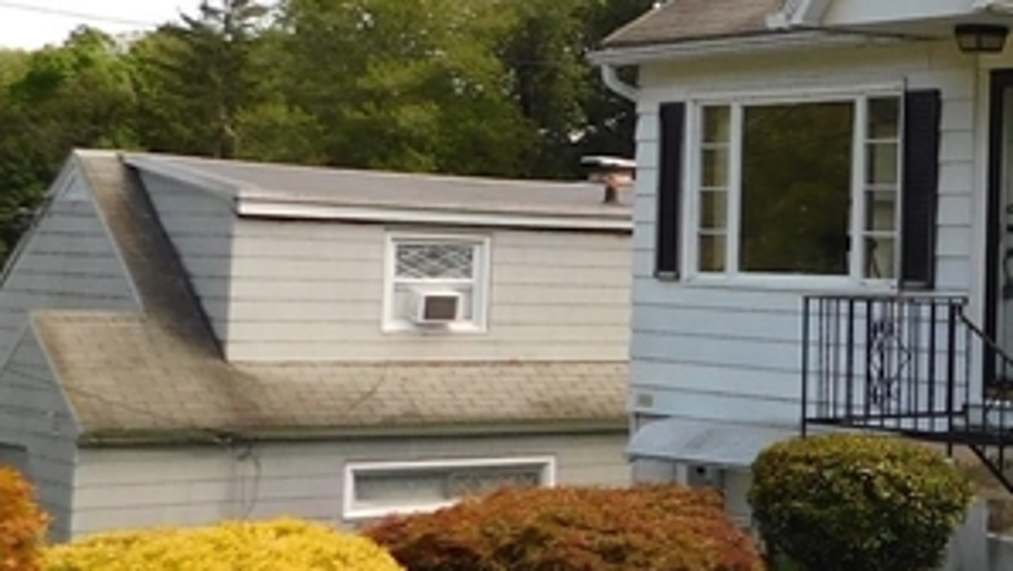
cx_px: 1533
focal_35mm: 86
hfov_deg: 20.9
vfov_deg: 14.1
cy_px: 231
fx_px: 2311
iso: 125
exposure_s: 1/500
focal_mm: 4
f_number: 3
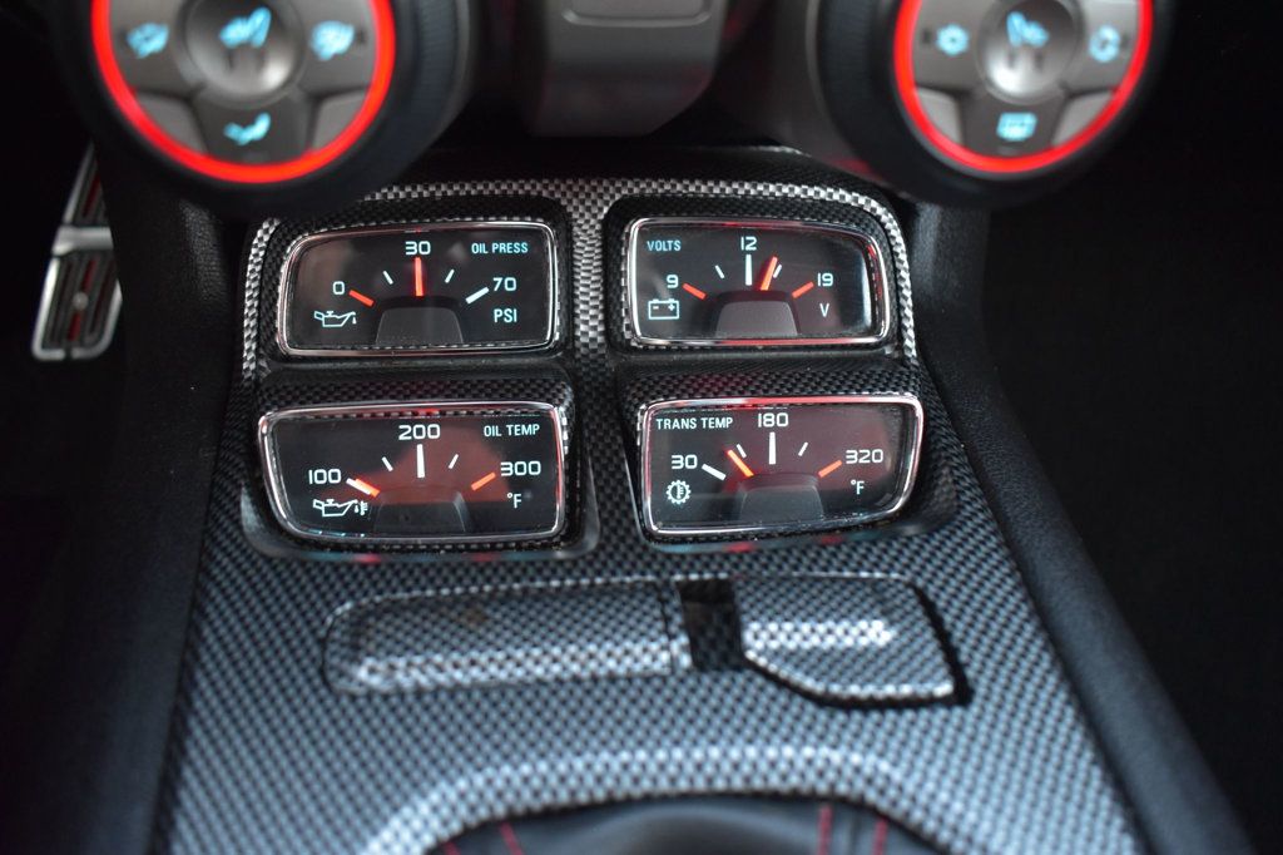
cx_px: 642
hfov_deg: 59.5
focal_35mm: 32
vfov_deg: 41.7
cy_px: 428
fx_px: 1122
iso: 1600
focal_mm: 21
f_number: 3.8
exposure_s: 1/10
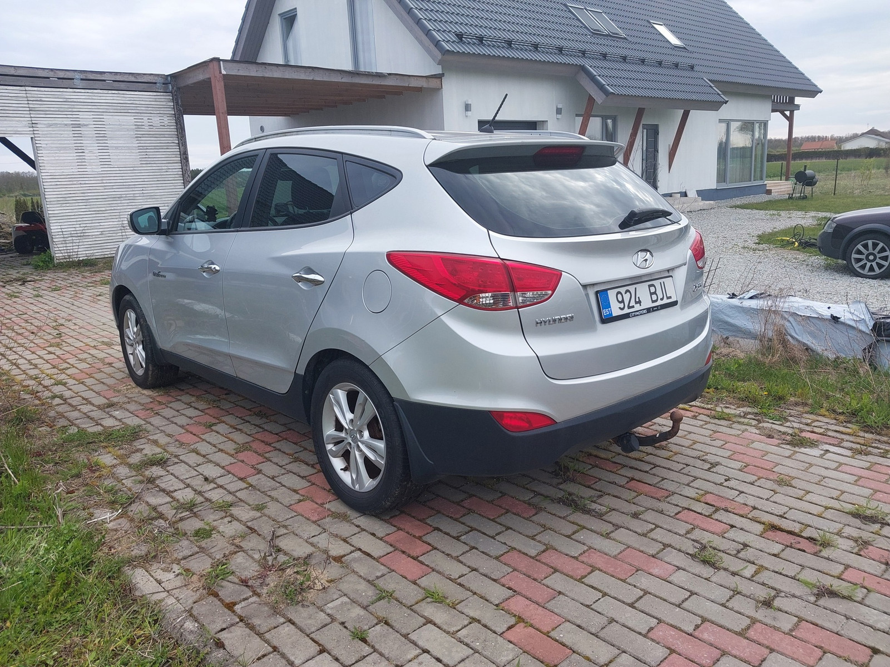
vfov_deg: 46.8
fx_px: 771
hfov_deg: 60.0
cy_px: 334
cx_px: 445
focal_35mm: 30
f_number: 1.8
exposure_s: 1/233
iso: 20
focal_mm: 4.6
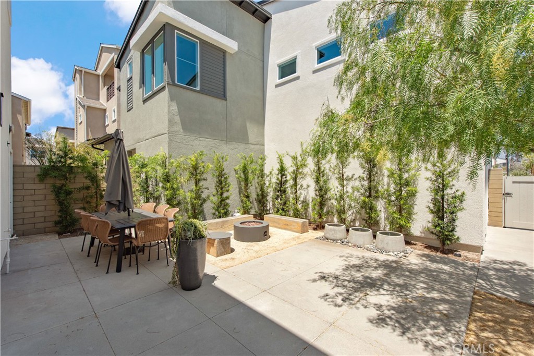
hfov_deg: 100.4
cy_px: 178
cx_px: 267
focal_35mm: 15
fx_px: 223
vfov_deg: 77.3
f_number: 10
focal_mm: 15
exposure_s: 1/400
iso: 200
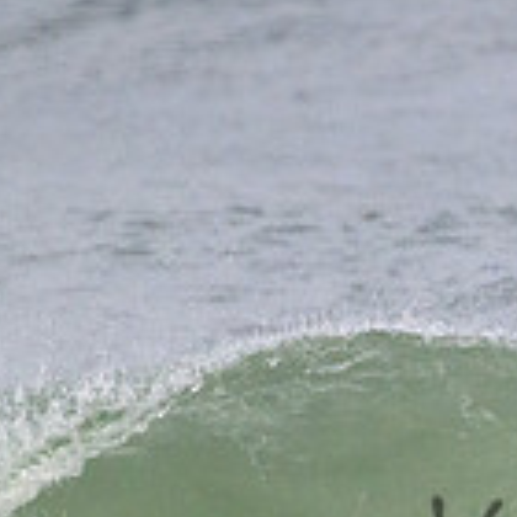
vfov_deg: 0.6
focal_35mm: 2808
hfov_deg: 0.6
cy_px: 523
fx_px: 47448
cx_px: 812
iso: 4000
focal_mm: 800
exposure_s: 1/3200
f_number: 11
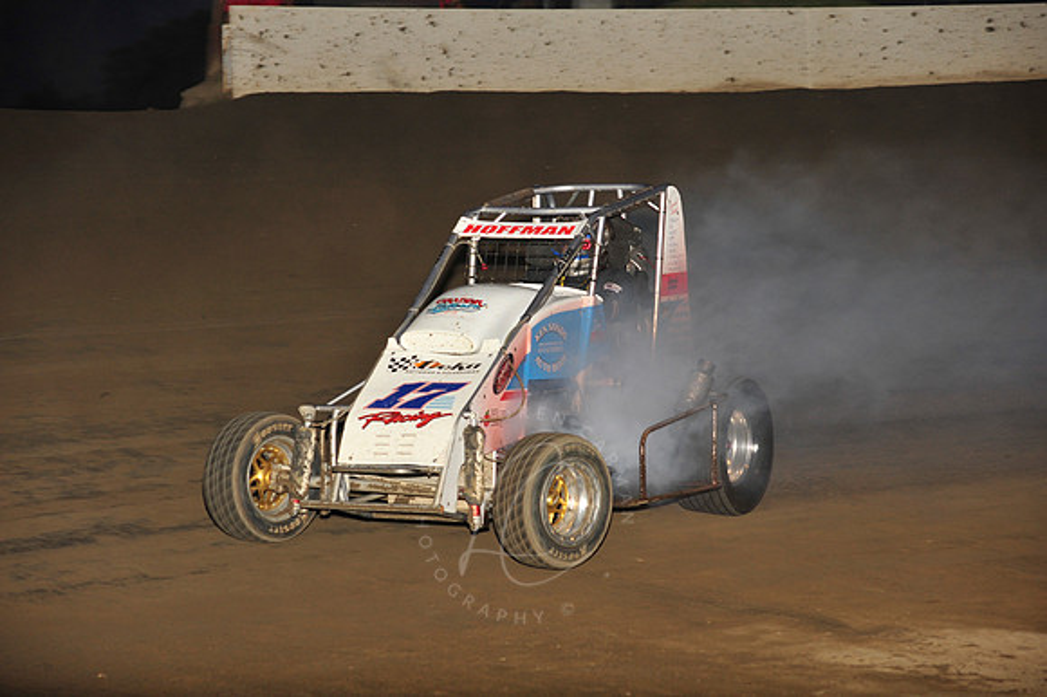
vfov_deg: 9.5
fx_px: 4215
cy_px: 348
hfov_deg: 14.2
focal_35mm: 145
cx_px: 524
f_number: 6.3
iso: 800
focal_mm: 145
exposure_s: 1/320
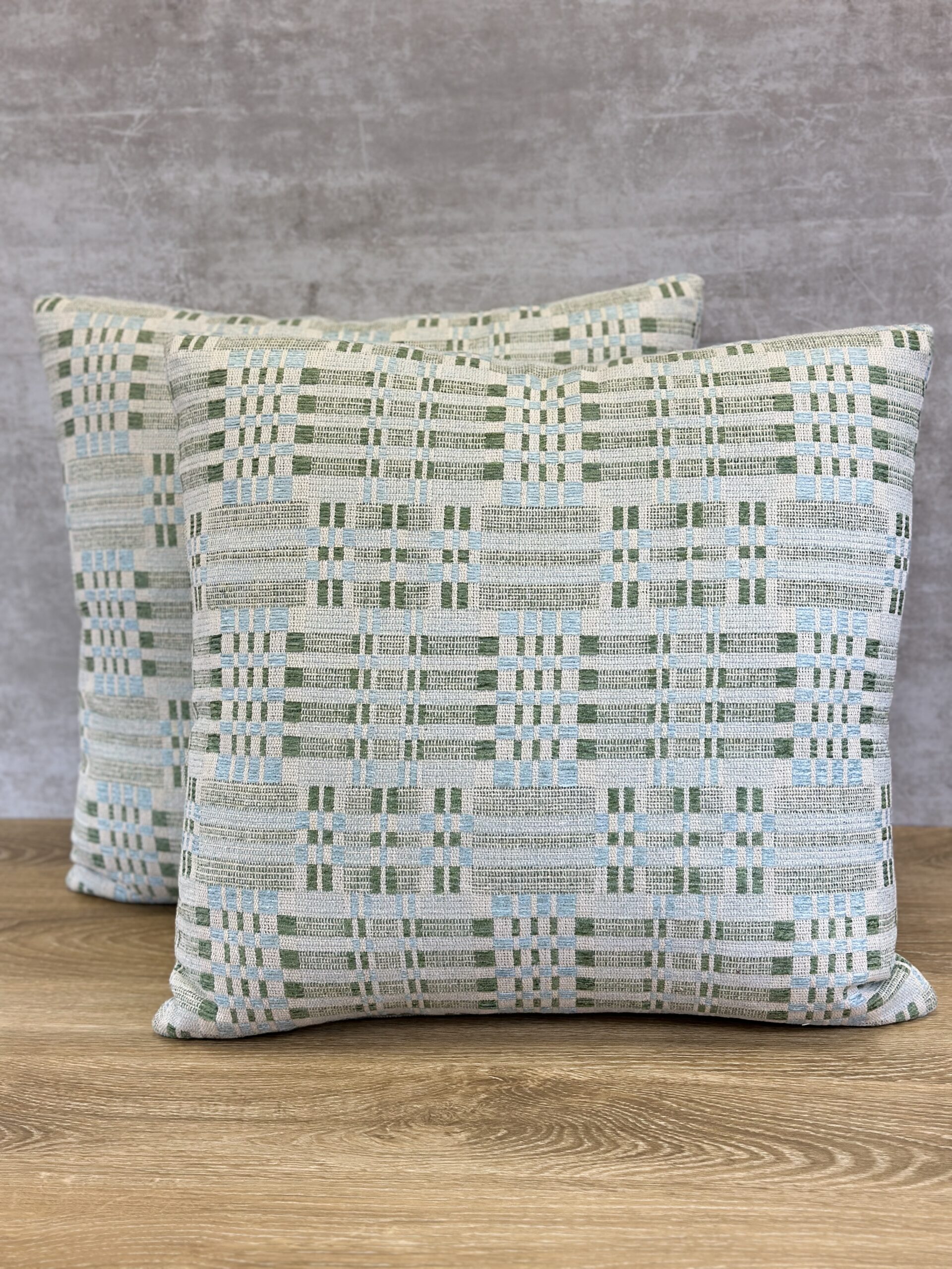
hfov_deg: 30.3
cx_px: 476
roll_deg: +2.6
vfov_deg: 39.7
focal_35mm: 48
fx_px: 1760
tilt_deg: -15.7
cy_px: 634
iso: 80
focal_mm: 6.86
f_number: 1.78
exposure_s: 1/222
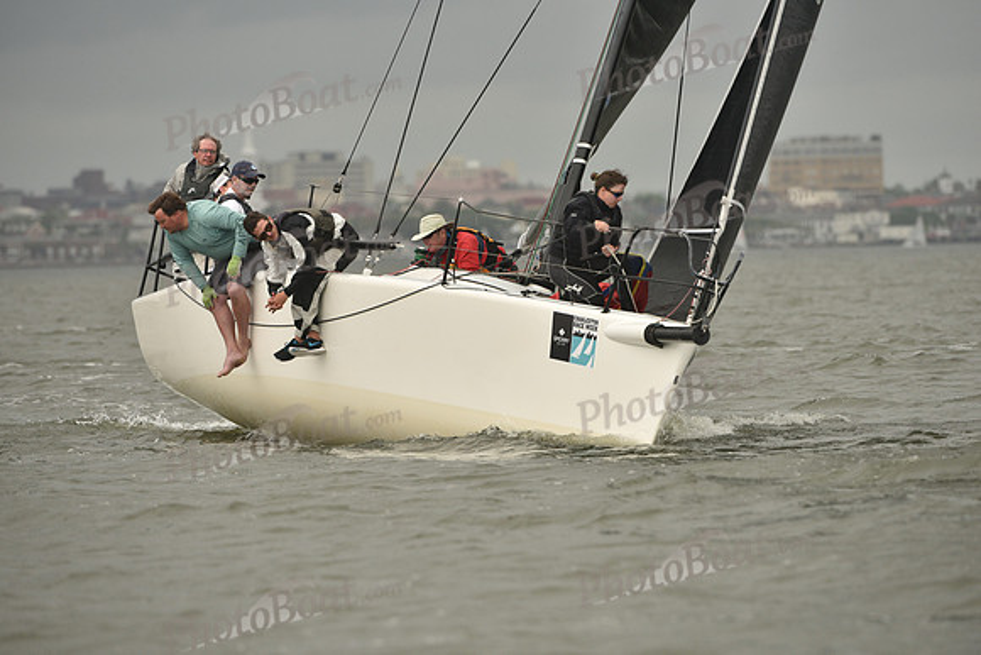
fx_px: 10902
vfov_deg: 3.4
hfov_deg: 5.2
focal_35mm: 400
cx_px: 490
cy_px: 328
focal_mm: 400
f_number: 7.1
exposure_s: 1/800
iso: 400
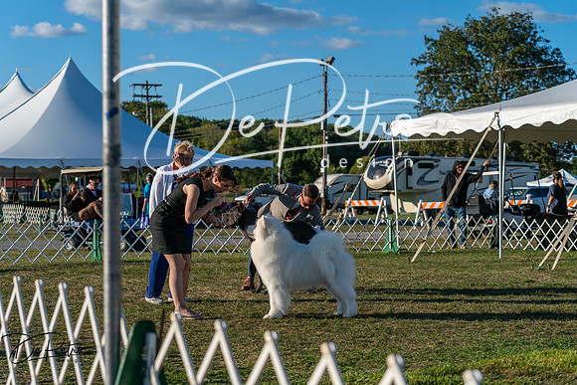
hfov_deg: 28.8
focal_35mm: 70
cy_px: 192
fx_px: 1122
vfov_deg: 19.5
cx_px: 288
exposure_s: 1/1250
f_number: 4.5
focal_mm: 70
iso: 125
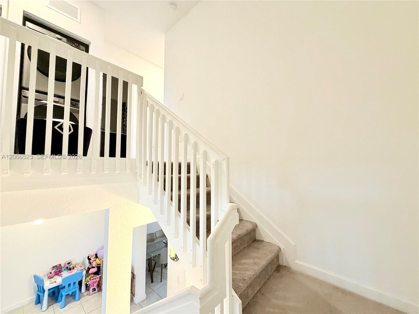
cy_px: 157
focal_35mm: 14
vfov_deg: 85.7
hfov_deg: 102.1
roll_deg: +1.0
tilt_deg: +4.0
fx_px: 169
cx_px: 210
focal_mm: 2.22
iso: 400
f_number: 2.2
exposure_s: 1/60
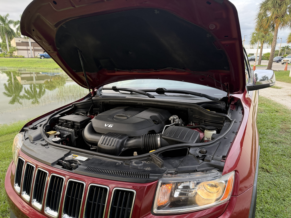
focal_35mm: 24
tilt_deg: -14.1
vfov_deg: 56.8
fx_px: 202
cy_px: 109
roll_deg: +0.6
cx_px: 146
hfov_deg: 71.6
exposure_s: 1/121
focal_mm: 6.76
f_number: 1.78
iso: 160
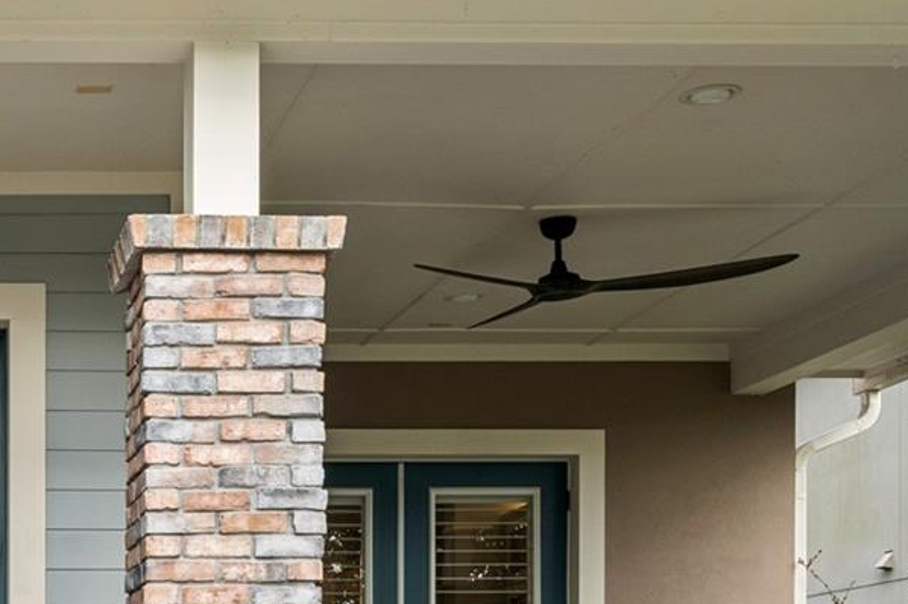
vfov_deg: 15.8
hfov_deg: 23.0
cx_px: -102
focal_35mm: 83
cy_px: 742
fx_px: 2092
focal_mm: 31
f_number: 14
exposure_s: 1/30
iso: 250
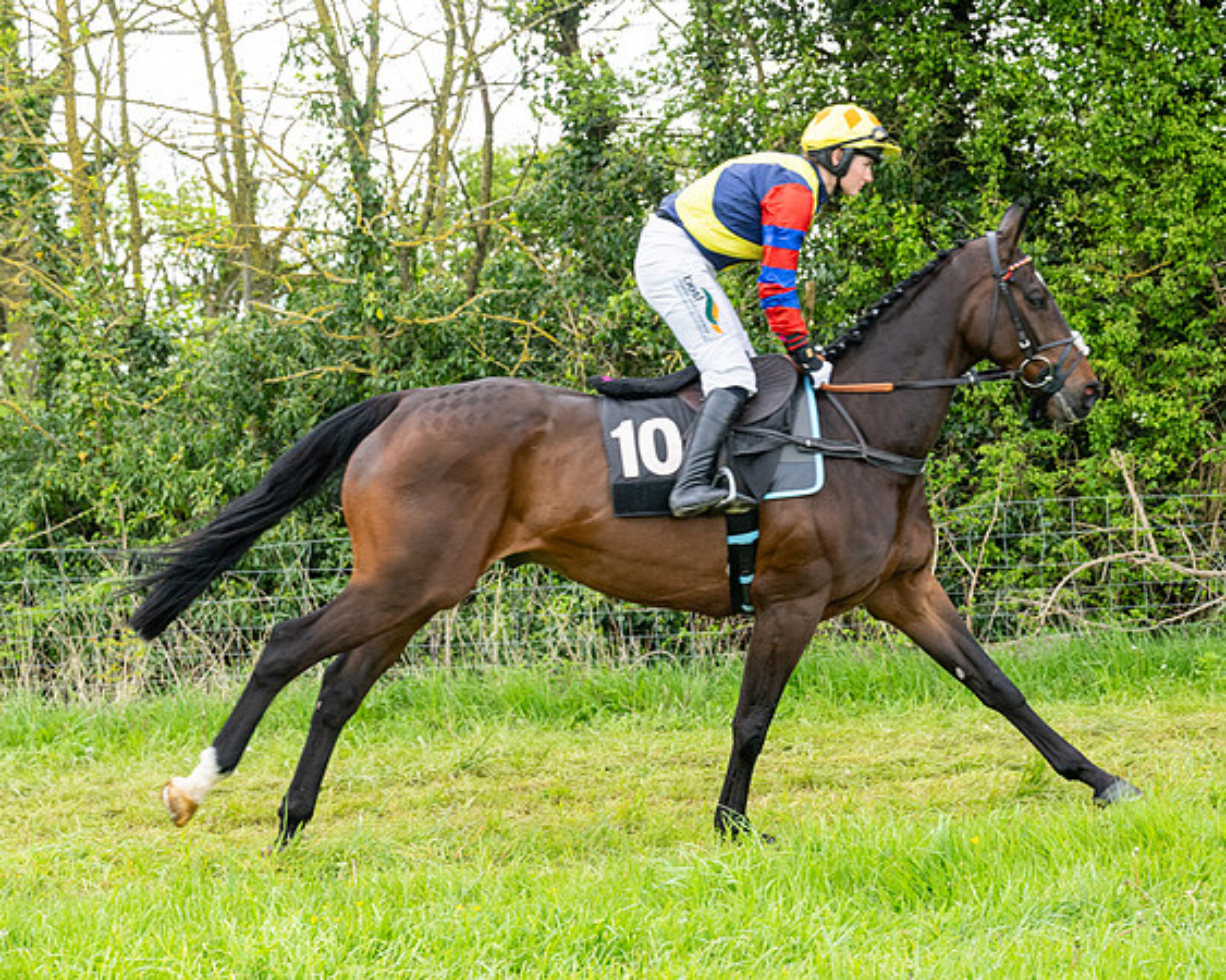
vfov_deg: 14.7
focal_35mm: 104
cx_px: 607
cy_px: 461
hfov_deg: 18.4
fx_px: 3786
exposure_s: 1/640
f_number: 5
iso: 400
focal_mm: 70
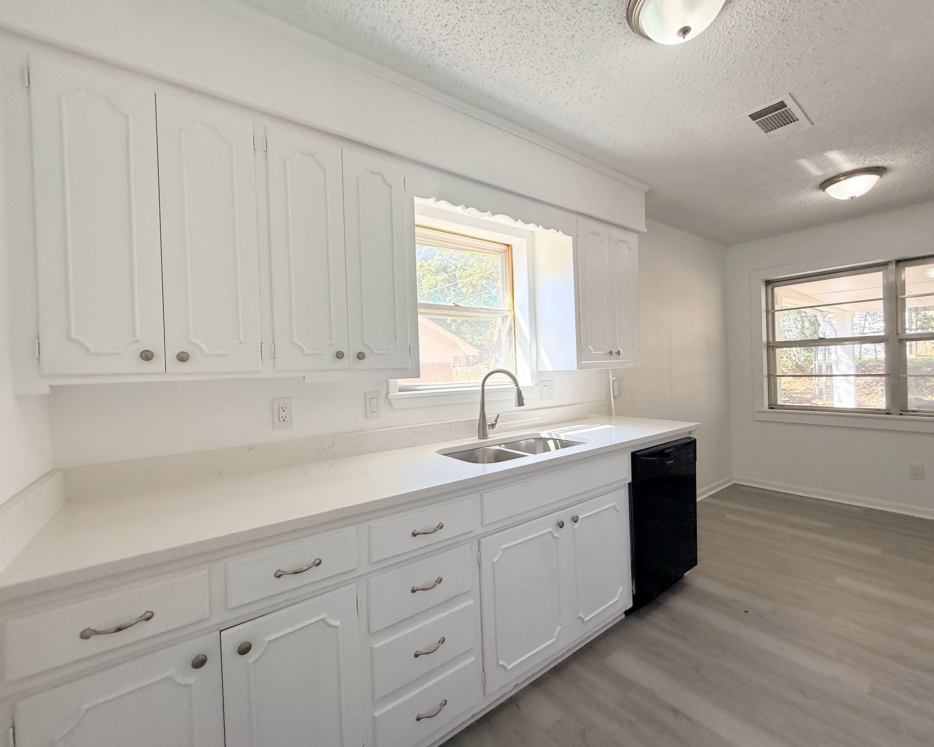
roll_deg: +2.2
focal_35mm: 15
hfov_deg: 96.8
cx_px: 477
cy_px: 371
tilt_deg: +0.0
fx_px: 415
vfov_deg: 84.0
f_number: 2.2
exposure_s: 1/236
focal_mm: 2.22
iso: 64
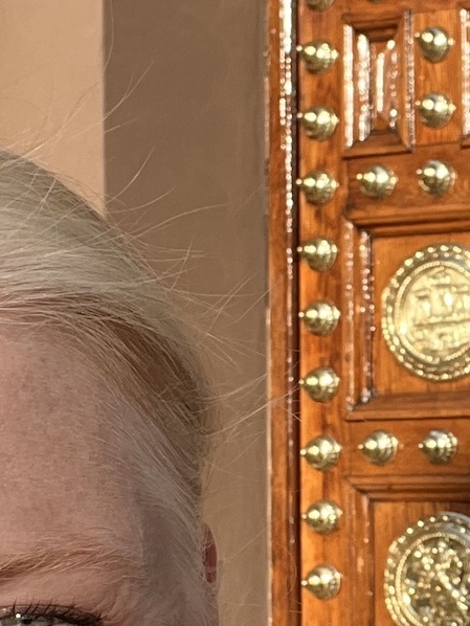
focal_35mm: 107
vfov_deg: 18.3
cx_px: 511
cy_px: 406
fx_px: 1936
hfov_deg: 13.6
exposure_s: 1/569
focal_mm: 2.71
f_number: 2.2
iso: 32
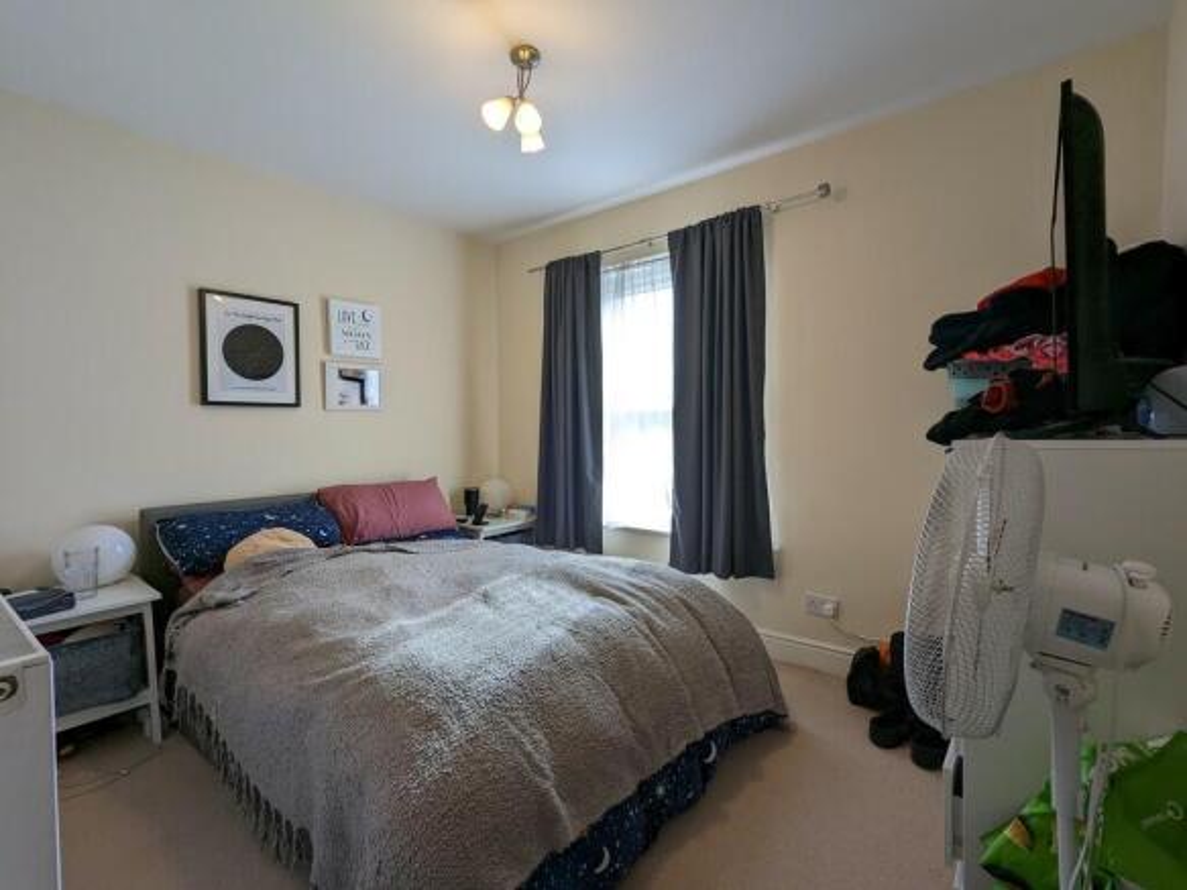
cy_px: 445
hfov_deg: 94.5
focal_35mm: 16
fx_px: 549
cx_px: 594
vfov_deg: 78.1
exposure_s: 1/100
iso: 66
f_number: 2.2
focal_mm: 2.35
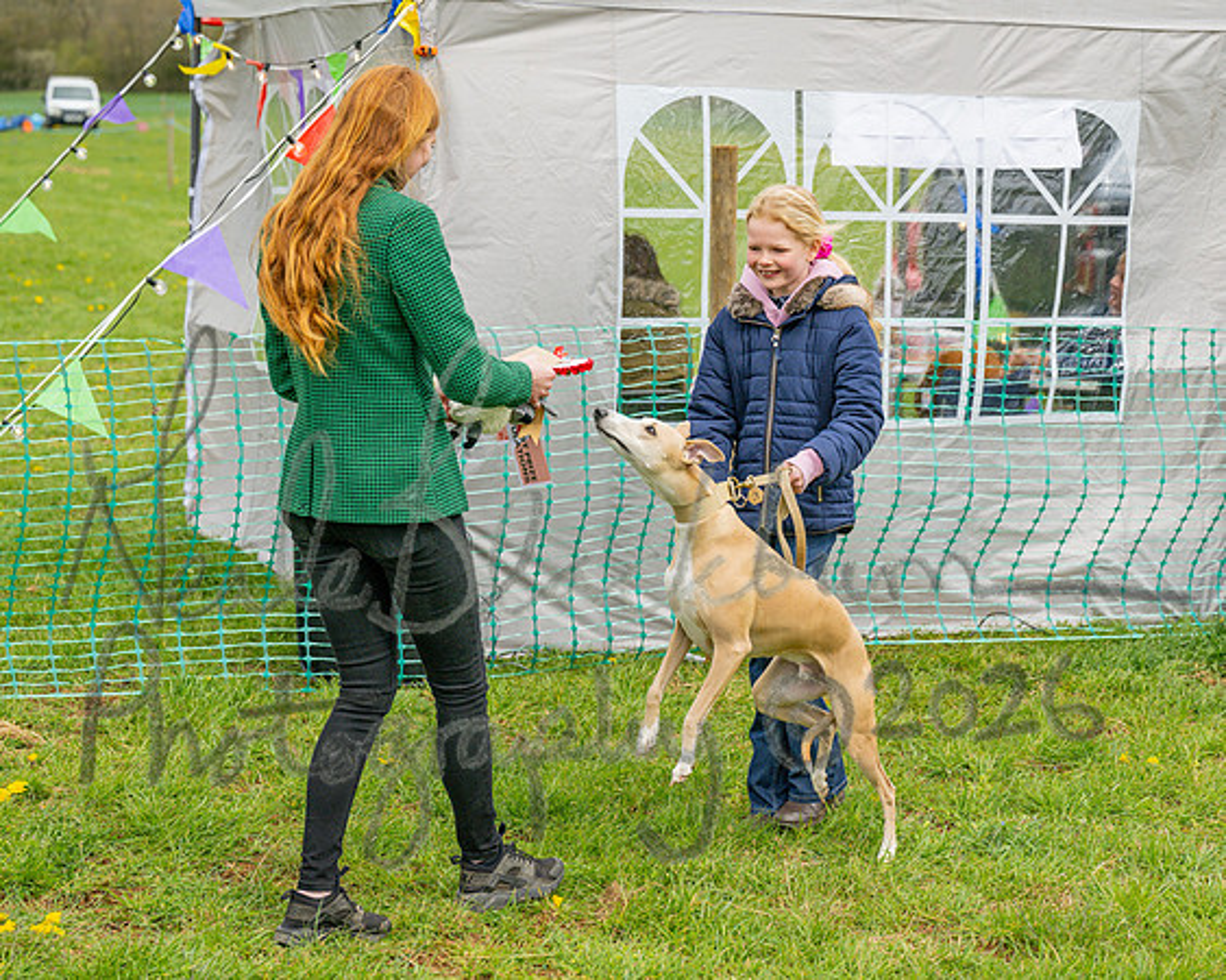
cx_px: 776
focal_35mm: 83
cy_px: 490
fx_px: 3016
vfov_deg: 18.5
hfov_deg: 22.9
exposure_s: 1/2000
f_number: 4.5
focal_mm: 70
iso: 400
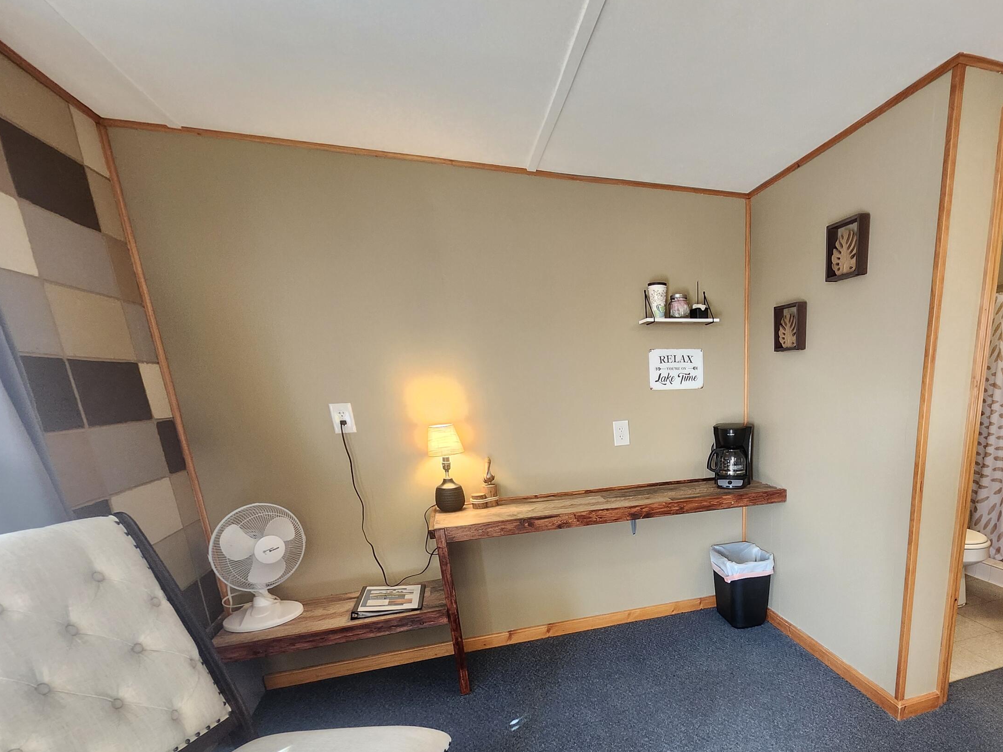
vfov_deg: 69.0
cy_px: 516
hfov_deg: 84.4
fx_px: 522
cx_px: 678
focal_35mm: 18
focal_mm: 1.74
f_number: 2.2
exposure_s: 1/60
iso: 160
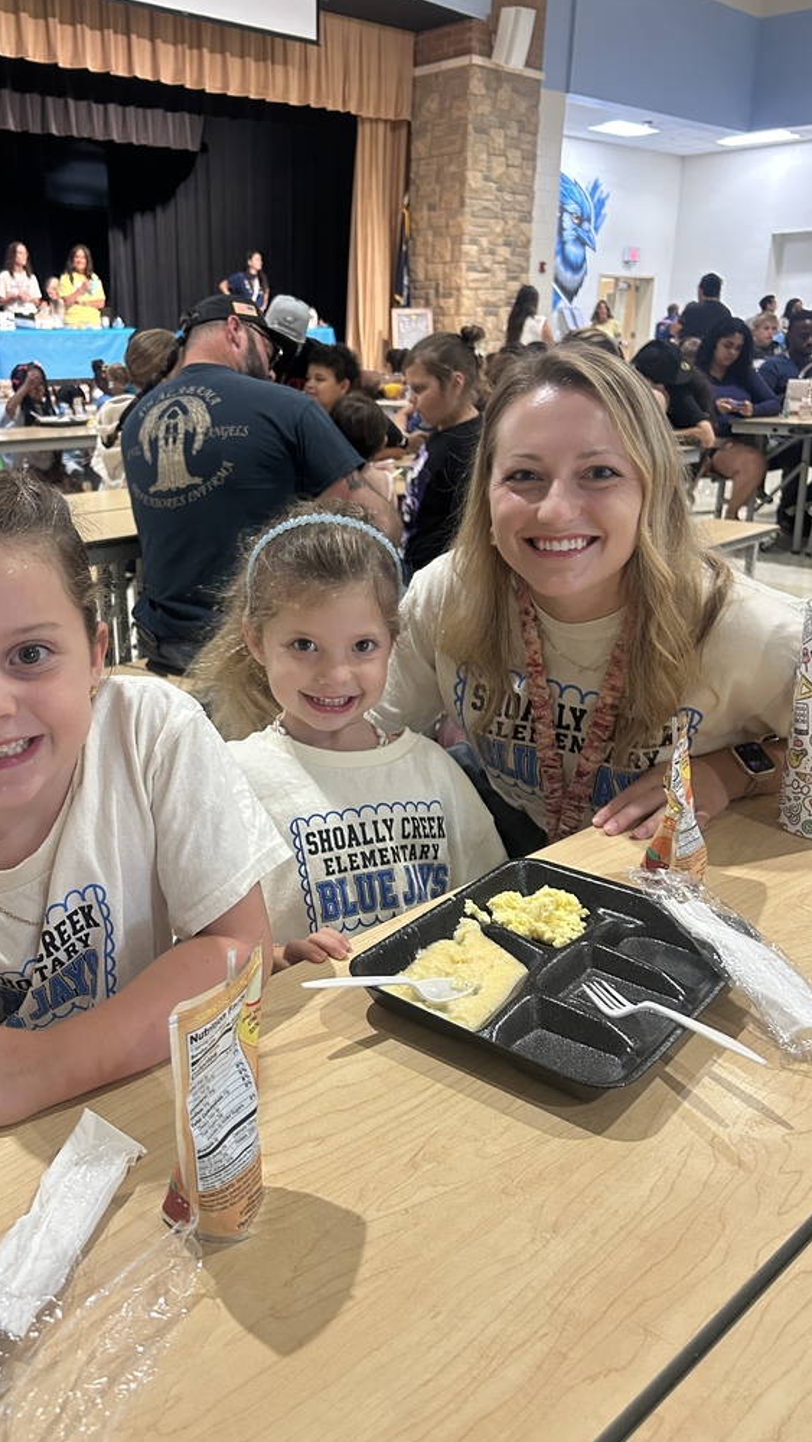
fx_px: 1109
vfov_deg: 66.1
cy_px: 709
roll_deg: +0.3
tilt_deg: -18.9
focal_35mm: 29
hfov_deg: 39.7
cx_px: 271
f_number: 1.5
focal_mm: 5.7
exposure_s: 1/60
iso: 320
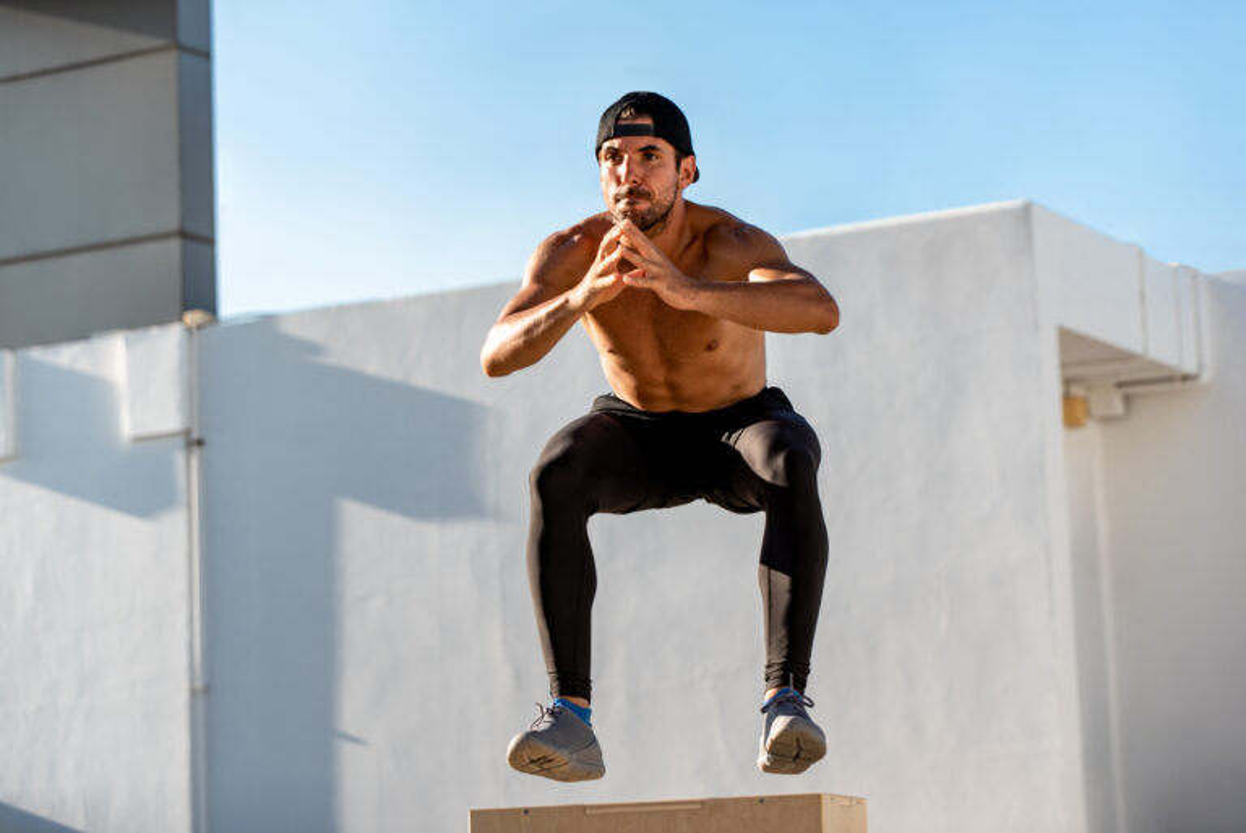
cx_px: 623
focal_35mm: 100
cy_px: 416
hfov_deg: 20.4
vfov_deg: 13.7
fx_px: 3463
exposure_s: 1/800
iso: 100
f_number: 3.5
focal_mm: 100
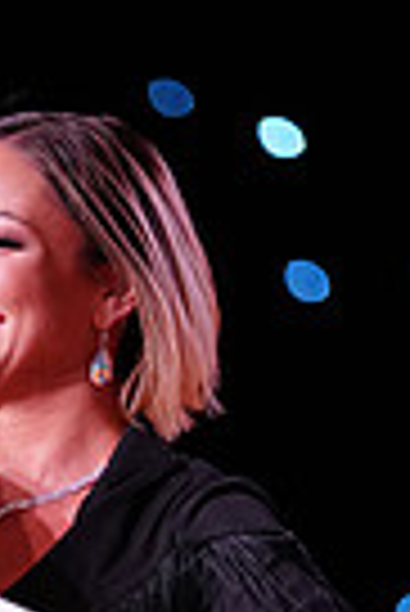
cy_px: 1058
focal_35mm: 697
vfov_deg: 2.9
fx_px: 11876
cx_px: -300
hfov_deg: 2.0
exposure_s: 1/250
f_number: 2.8
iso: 800
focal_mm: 164
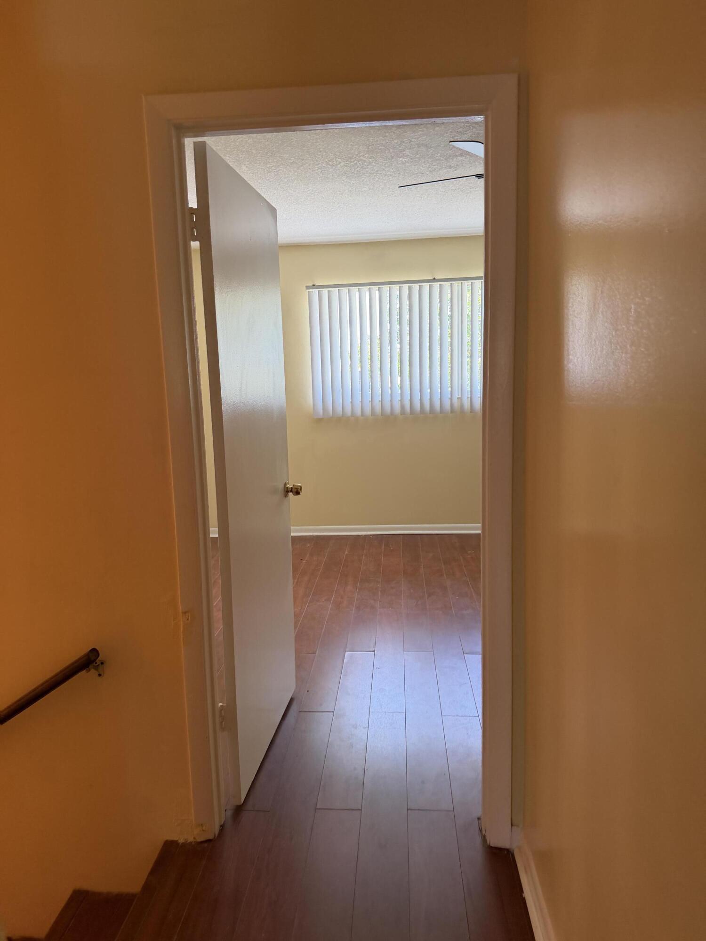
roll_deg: +3.2
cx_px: 353
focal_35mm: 24
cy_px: 470
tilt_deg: -8.6
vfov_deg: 71.6
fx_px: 653
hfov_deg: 56.8
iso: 200
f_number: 1.78
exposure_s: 1/60
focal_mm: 6.76
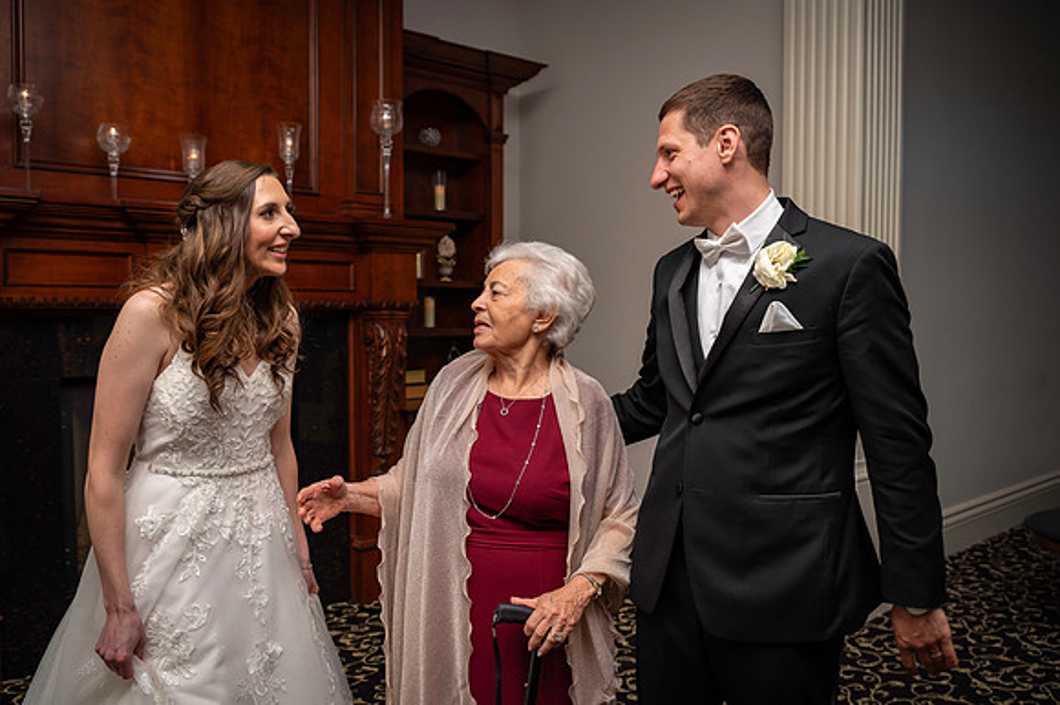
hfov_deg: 58.7
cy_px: 352
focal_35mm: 32
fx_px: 942
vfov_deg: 41.1
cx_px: 530
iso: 800
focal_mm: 32
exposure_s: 1/125
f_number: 4.5
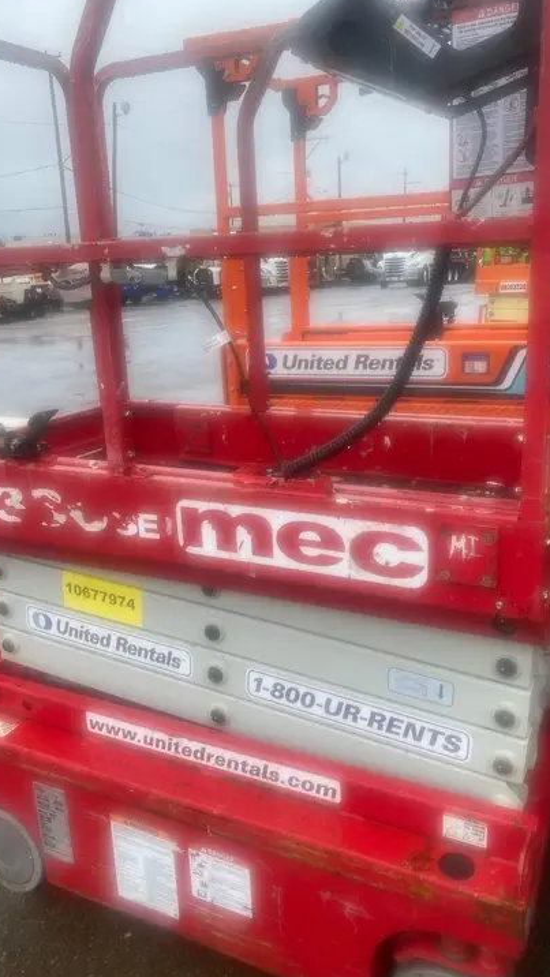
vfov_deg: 66.1
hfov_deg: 40.2
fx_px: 752
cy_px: 485
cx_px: 292
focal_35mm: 29
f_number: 1.8
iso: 32
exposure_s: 1/666
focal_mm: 4.25
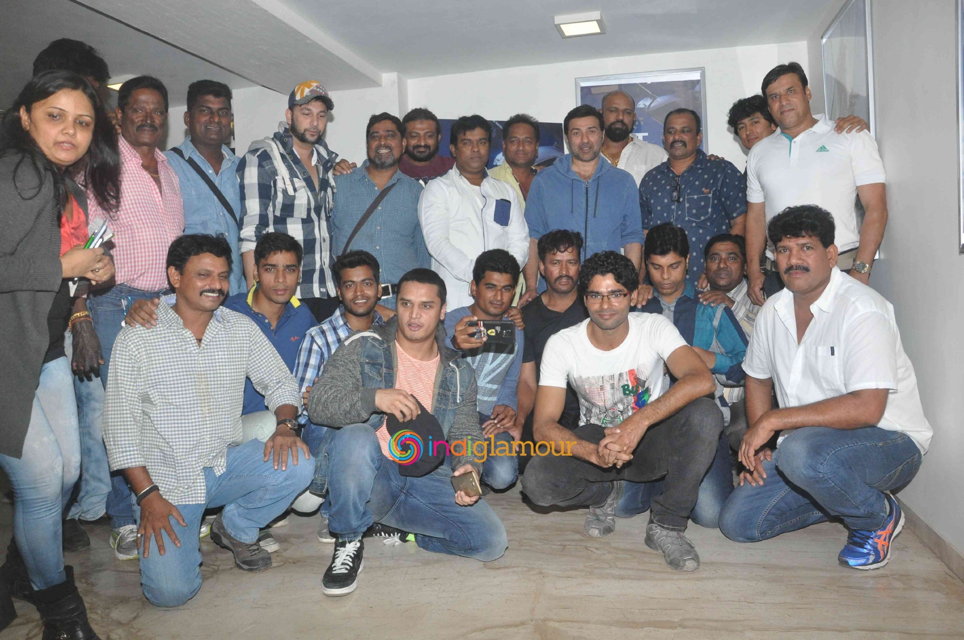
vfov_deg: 47.8
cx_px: 482
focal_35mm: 27
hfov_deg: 67.4
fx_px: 722
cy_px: 320
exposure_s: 1/200
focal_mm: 18
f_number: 10
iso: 1600
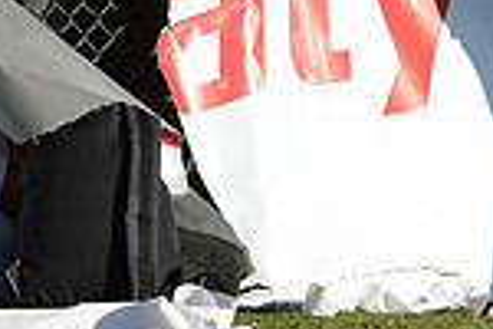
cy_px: -294
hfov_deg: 3.2
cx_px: 845
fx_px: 8750
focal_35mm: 639
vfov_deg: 2.1
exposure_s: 1/2000
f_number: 2.8
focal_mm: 165
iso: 320
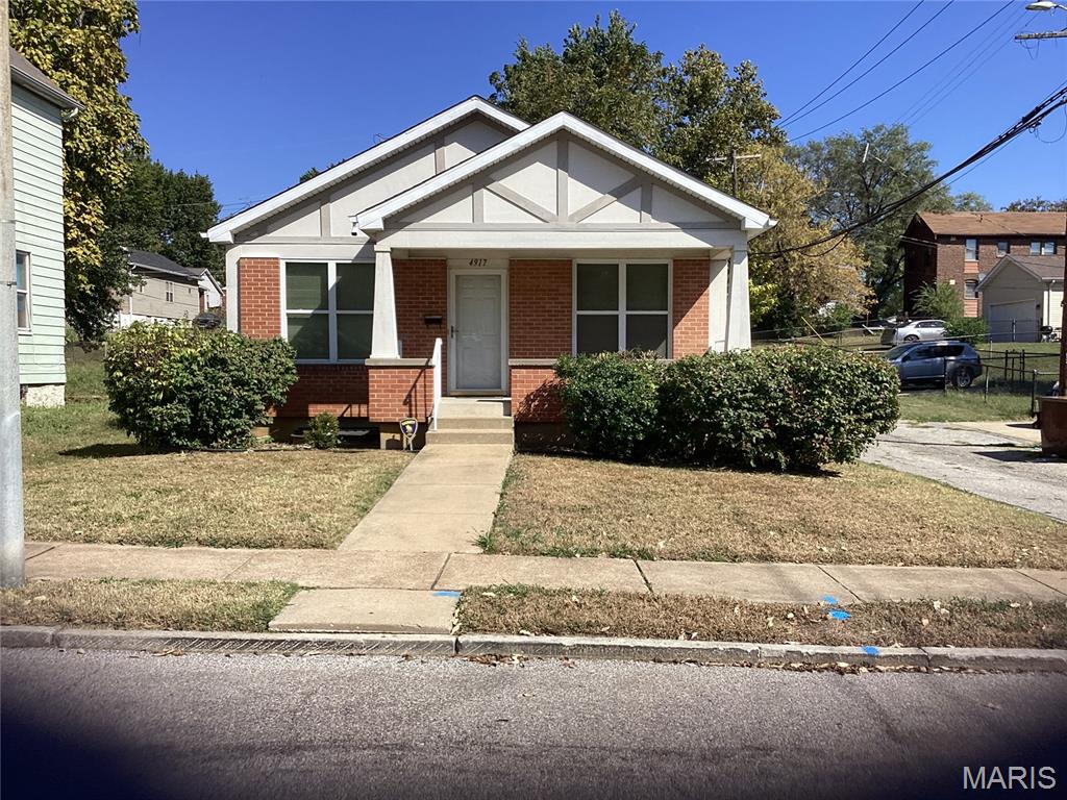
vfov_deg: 45.4
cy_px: 400
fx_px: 956
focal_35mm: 31
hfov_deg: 58.4
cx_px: 534
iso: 25
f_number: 2.4
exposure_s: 1/1567
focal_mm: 3.3
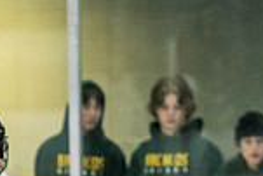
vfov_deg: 1.8
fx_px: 5733
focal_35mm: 784
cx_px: 161
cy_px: 446
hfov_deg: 2.6
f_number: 2.8
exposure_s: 1/640
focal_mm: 135
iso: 1400
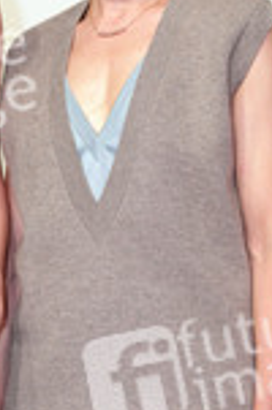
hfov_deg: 7.3
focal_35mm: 186
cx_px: -24
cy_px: 231
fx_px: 2118
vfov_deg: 11.1
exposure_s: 1/200
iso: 320
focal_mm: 70
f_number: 3.5
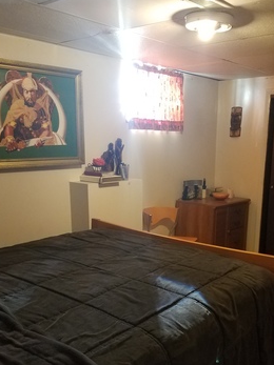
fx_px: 380
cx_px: 187
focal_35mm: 36
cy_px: 232
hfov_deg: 39.1
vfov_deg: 50.7
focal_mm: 4.2
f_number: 1.7
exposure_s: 1/17
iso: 250
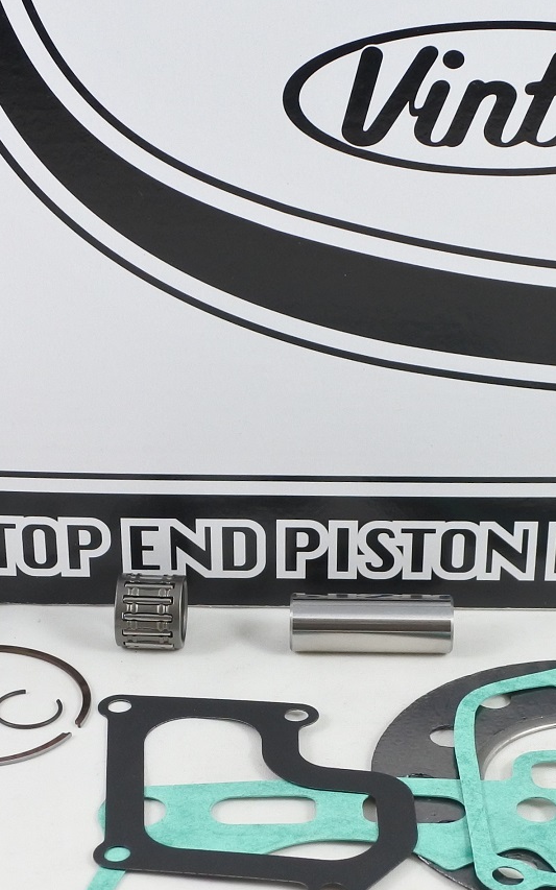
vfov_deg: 31.5
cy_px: 477
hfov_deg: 20.0
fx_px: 1576
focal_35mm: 65
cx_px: 295
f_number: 3.8
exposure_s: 1/125
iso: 400
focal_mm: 11.2
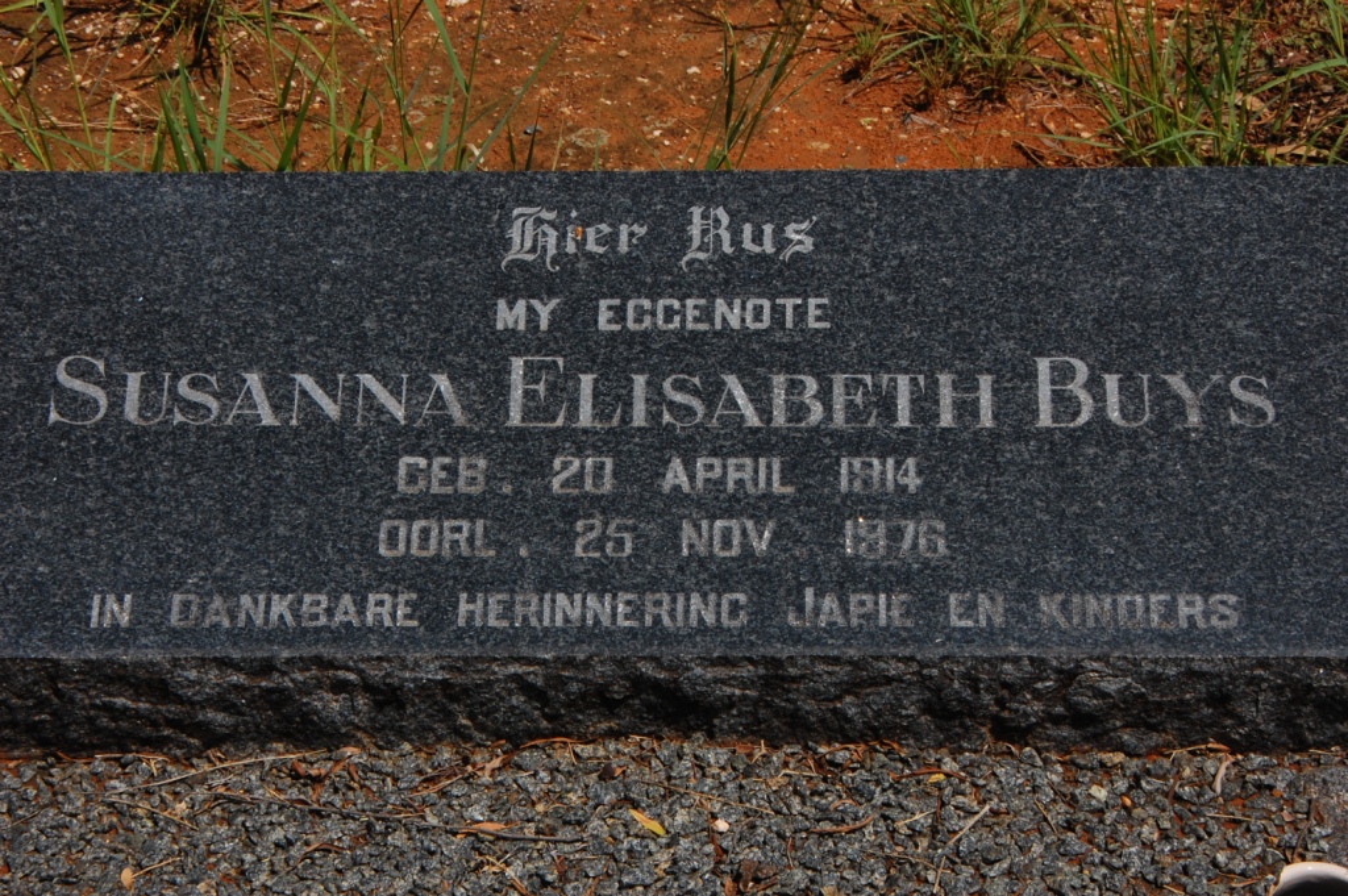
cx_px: 674
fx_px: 3928
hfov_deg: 19.5
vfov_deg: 13.0
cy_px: 448
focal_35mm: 105
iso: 400
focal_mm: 70
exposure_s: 1/320
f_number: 18
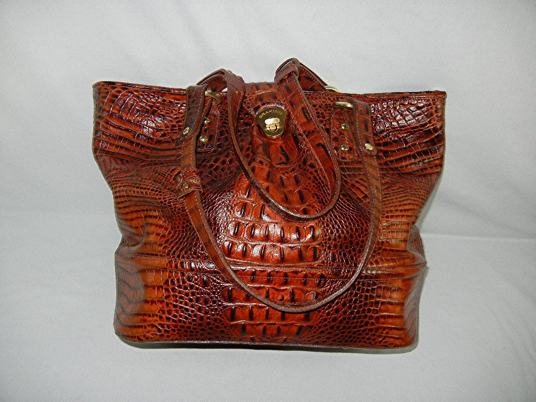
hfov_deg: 60.0
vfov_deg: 46.8
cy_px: 201
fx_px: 465
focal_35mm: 30
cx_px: 268
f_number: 7
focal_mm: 5.4
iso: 200
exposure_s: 1/30
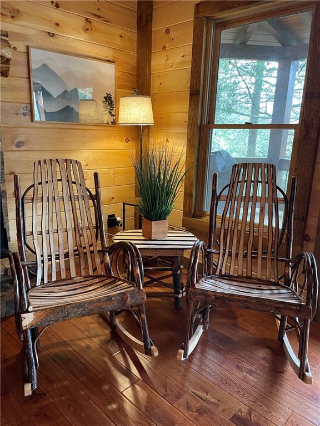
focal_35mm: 26
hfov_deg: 53.1
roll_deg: -2.4
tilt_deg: -13.1
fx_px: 320
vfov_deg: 67.3
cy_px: 213
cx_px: 160
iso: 200
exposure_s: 1/60
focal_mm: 4.2
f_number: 1.6
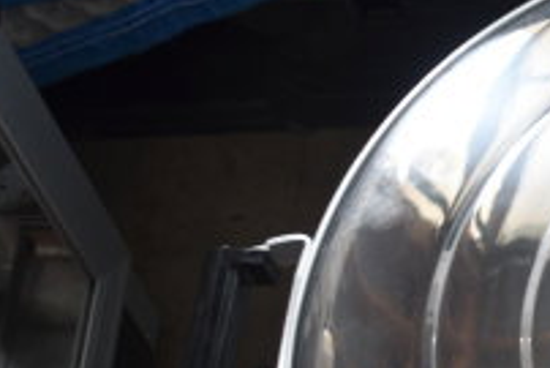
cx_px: 806
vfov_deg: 9.7
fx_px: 2148
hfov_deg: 13.8
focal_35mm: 141
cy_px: 391
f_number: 4.2
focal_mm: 31
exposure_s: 1/50
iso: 280
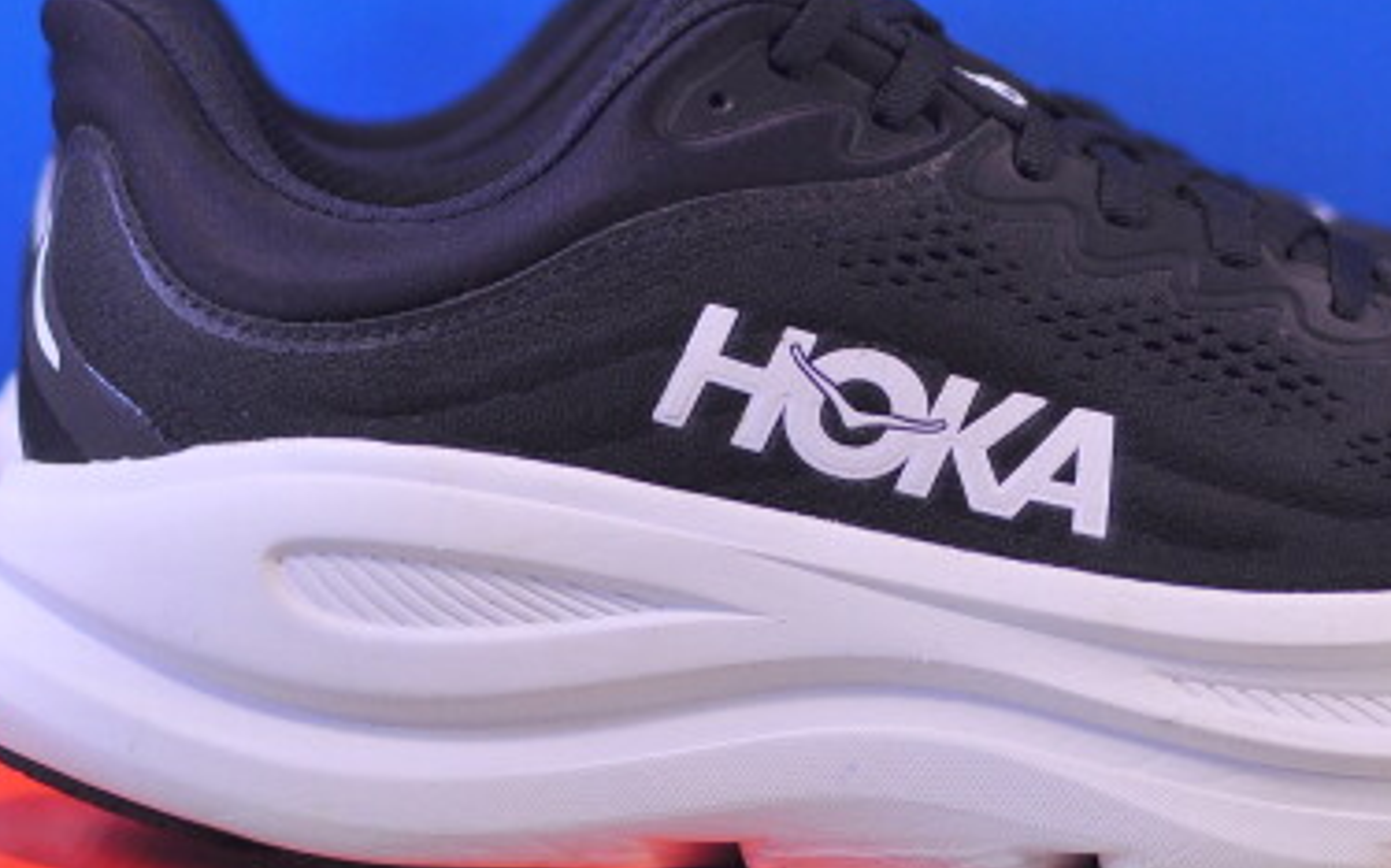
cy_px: 76
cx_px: 905
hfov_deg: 12.8
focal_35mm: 163
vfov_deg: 8.0
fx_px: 6176
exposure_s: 1/320
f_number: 2.5
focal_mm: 50
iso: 250
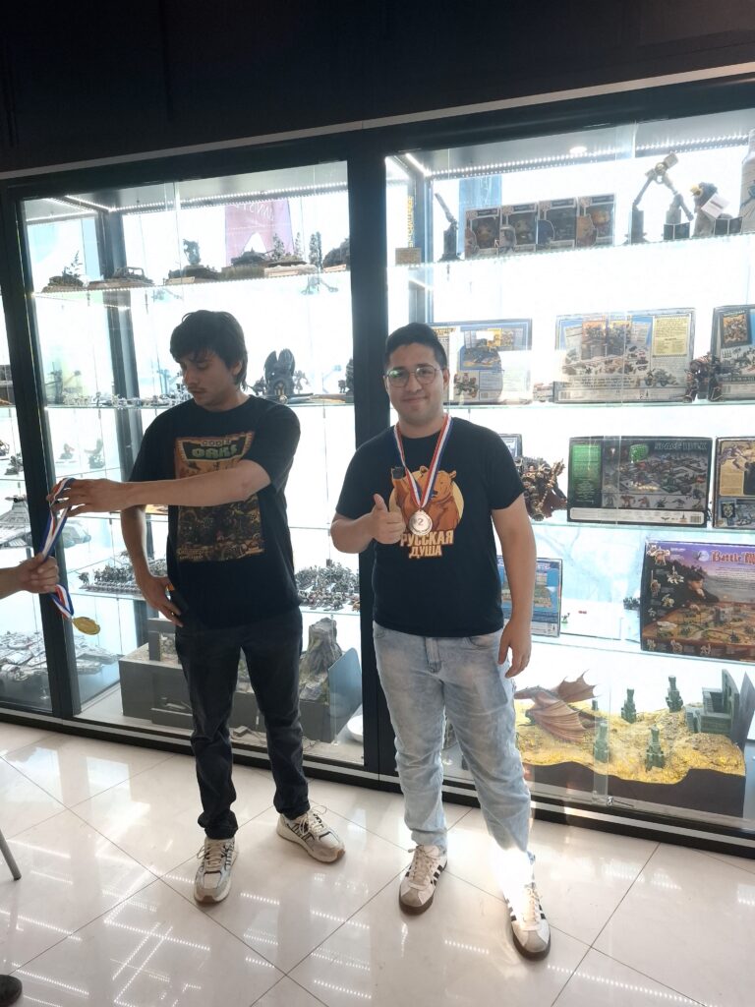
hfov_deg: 58.9
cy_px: 504
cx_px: 378
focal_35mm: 23
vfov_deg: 73.9
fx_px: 669
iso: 320
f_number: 1.8
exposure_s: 1/120
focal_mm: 5.54
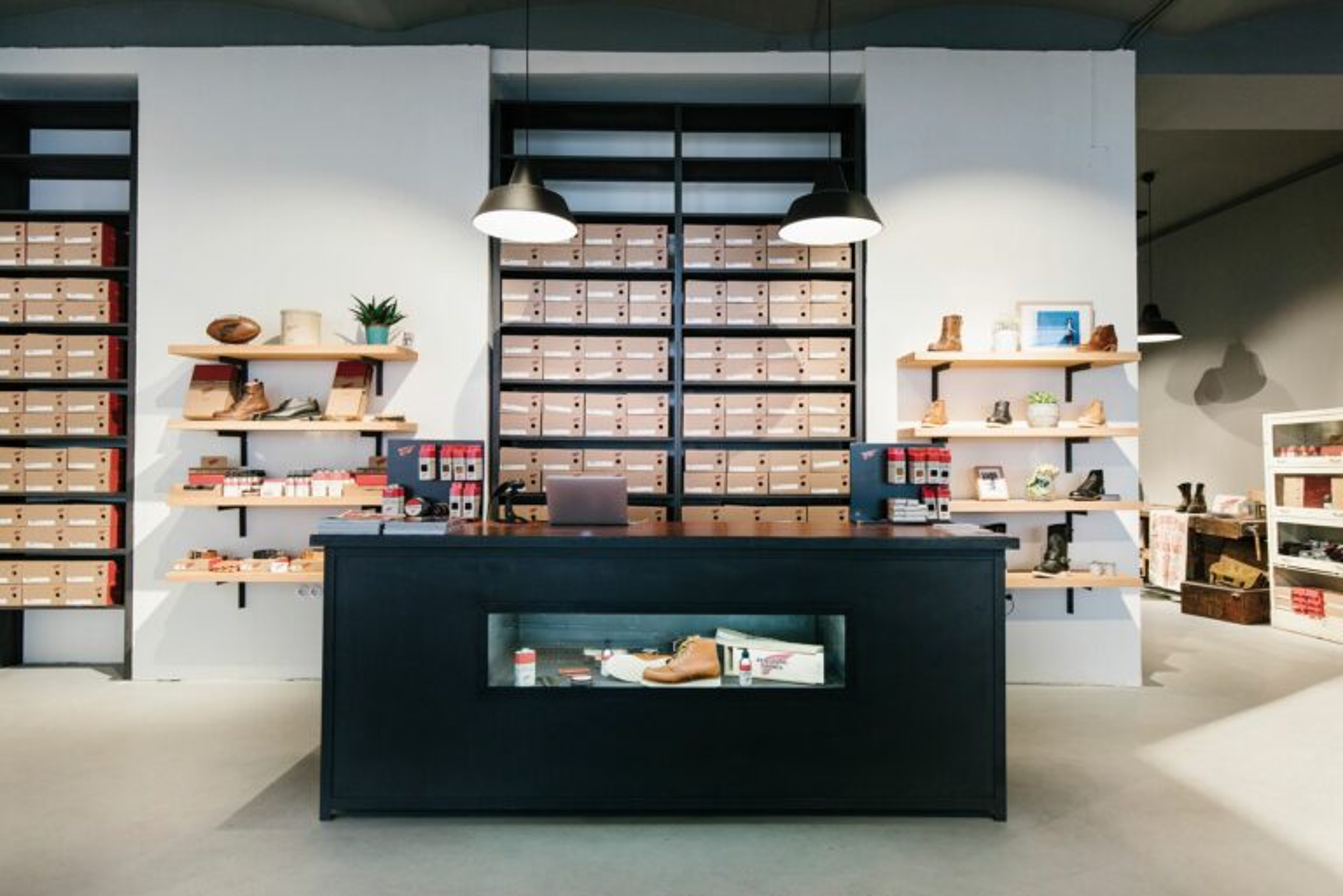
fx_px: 821
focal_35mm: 22
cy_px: 448
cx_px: 672
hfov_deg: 78.5
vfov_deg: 57.3
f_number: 4
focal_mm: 22
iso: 800
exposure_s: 1/100
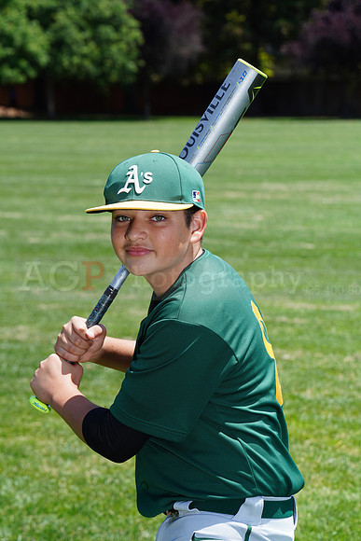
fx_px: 2134
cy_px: 270
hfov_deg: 9.7
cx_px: 180
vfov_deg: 14.4
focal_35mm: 142
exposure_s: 1/200
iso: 200
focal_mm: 142
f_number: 10
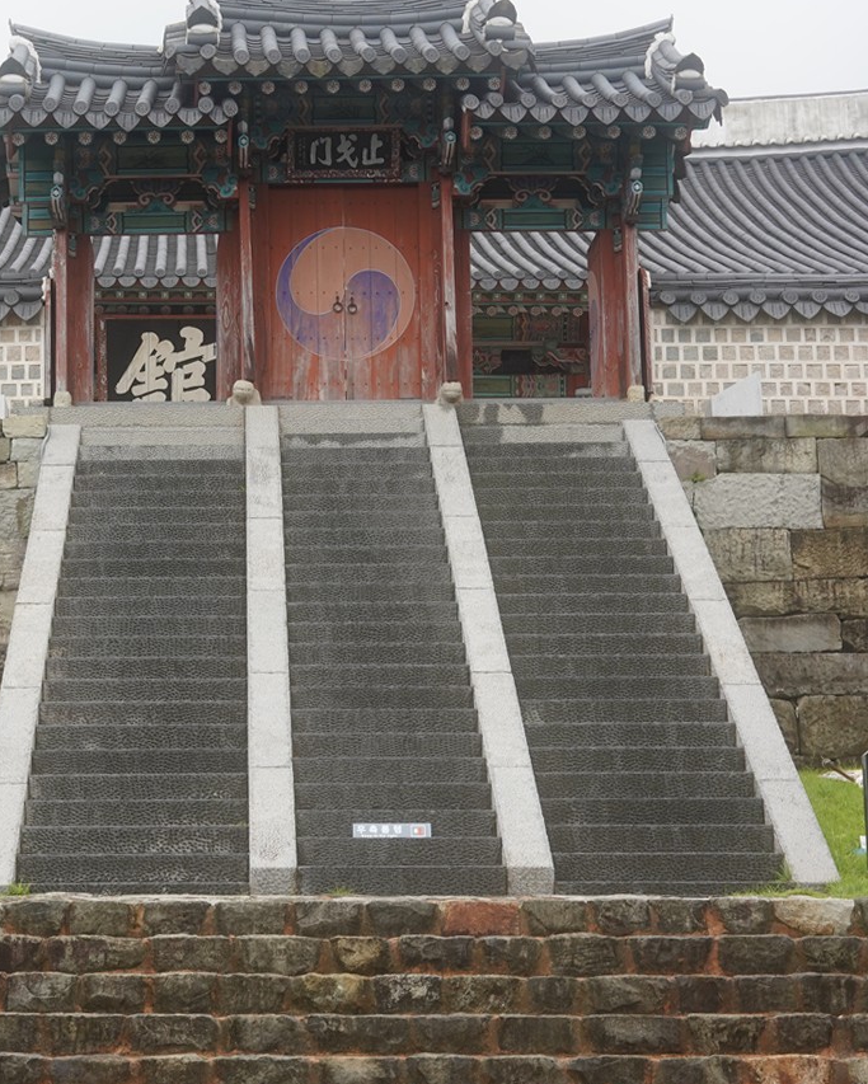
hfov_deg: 19.8
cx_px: 207
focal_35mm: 77
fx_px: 2471
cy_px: 507
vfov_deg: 24.7
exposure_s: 1/100
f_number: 11
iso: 400
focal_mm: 35
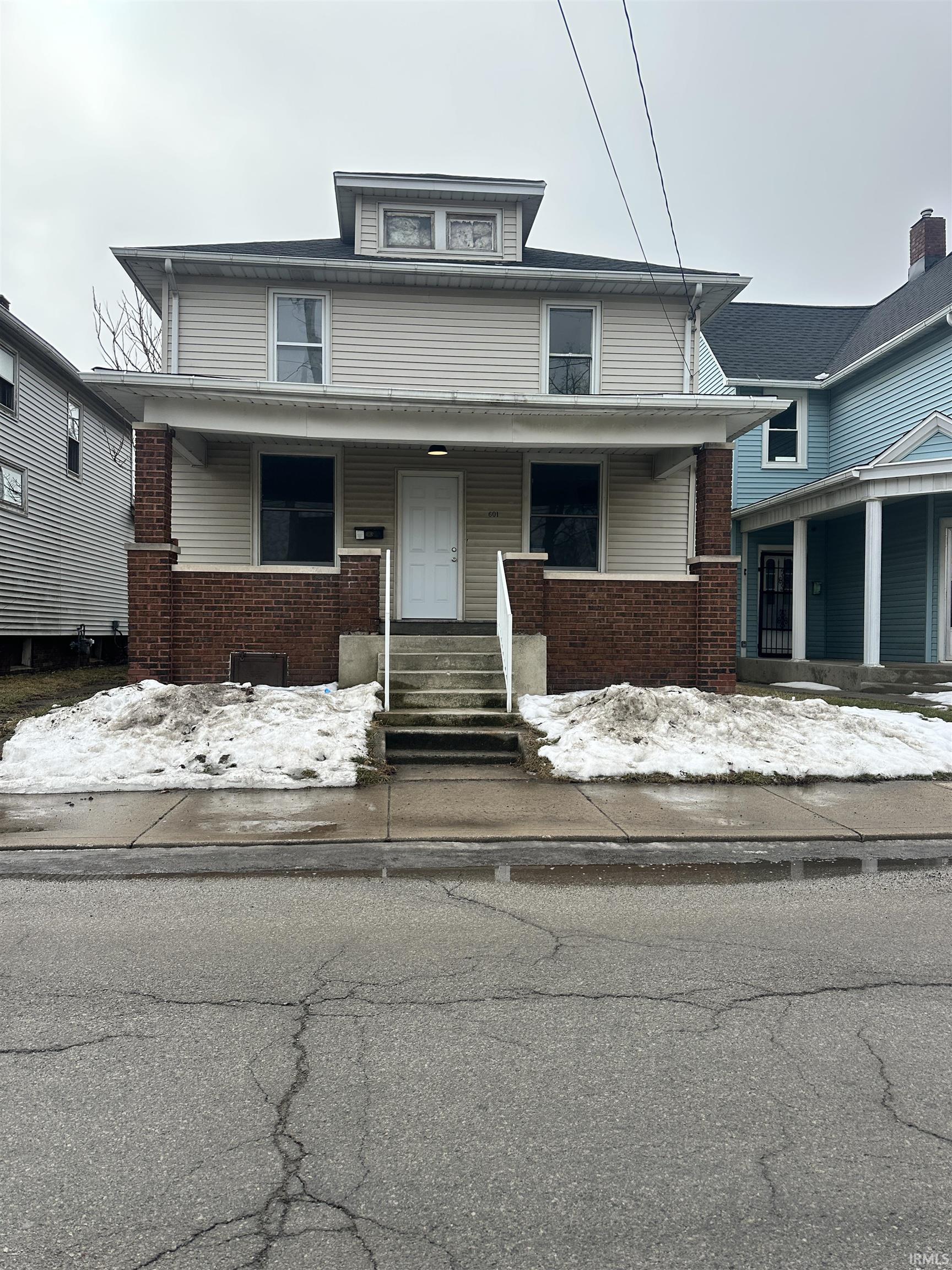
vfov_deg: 71.6
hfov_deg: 56.8
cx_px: 476
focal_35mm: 24
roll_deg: -1.0
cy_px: 635
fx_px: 880
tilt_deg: +0.3
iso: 80
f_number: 1.78
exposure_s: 1/2732
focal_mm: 6.86
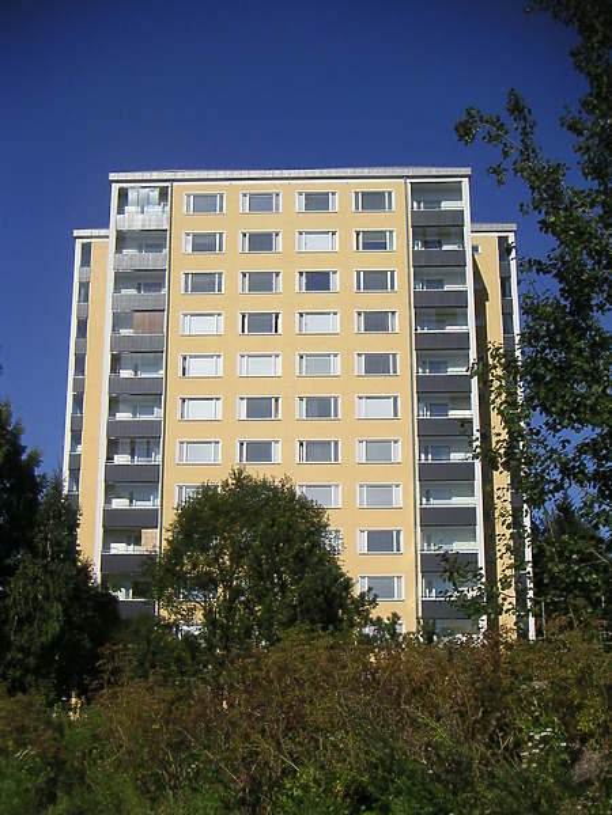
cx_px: 306
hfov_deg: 31.5
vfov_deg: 41.2
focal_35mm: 46
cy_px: 408
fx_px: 1084
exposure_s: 1/500
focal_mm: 6
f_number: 6.7
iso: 64
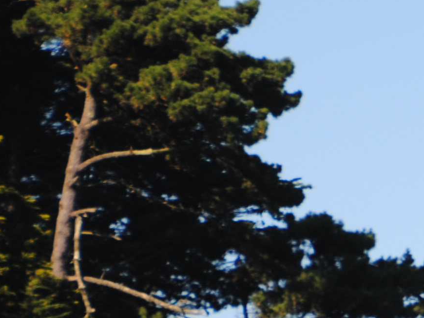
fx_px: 7874
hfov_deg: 3.1
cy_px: 513
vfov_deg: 2.3
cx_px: 707
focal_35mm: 643
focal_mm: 100
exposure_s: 1/400
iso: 100
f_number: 6
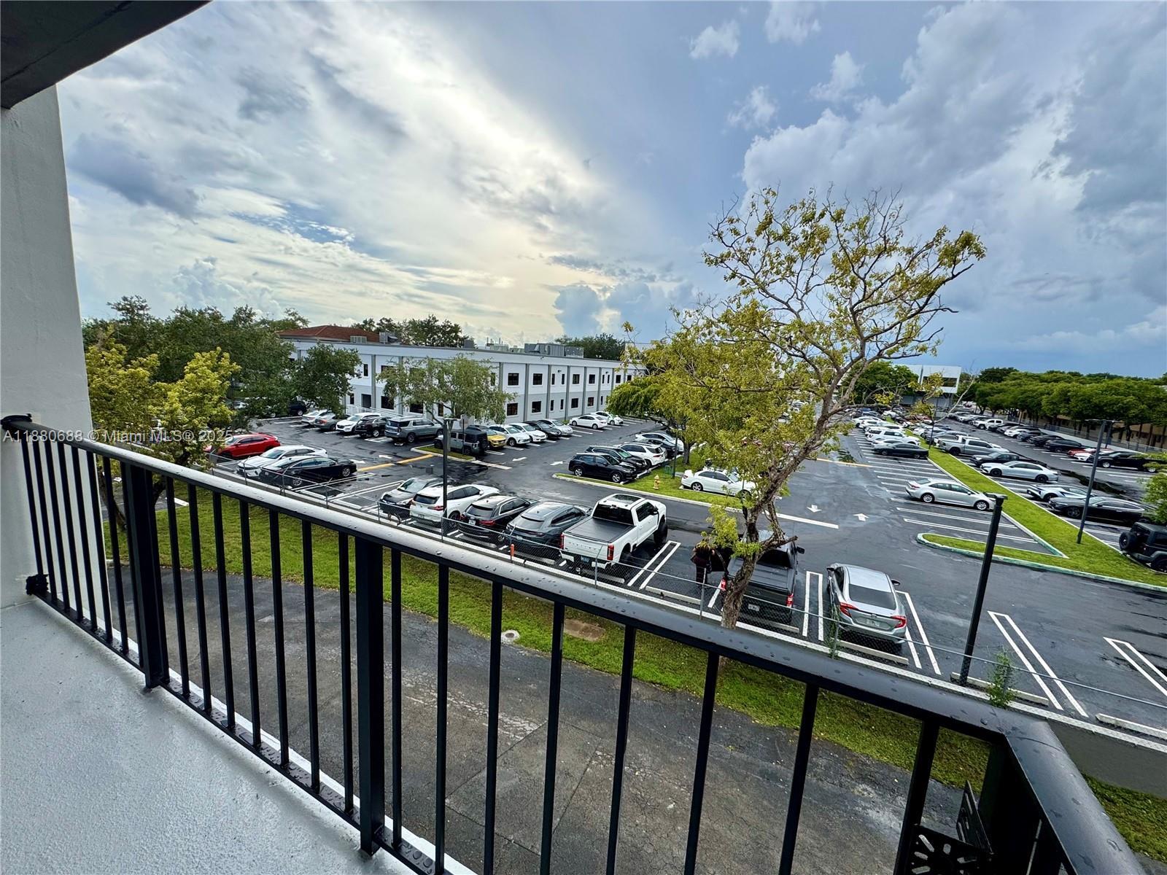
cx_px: 584
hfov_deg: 102.1
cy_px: 438
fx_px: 472
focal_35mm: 14
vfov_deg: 85.7
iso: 40
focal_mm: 2.22
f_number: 2.2
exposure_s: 1/1006
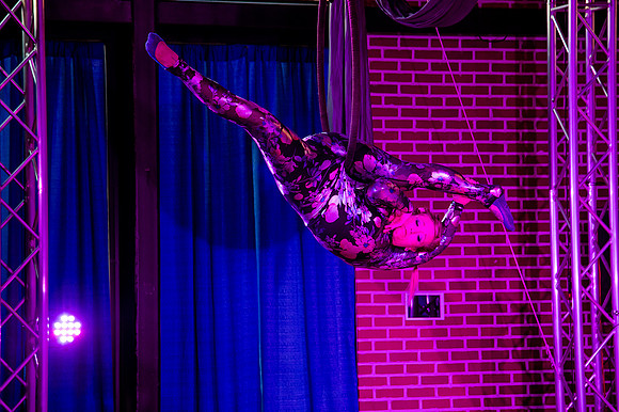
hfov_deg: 17.3
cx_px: 284
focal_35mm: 118
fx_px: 2030
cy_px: 181
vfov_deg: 11.6
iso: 2500
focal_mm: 105
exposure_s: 1/320
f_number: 4
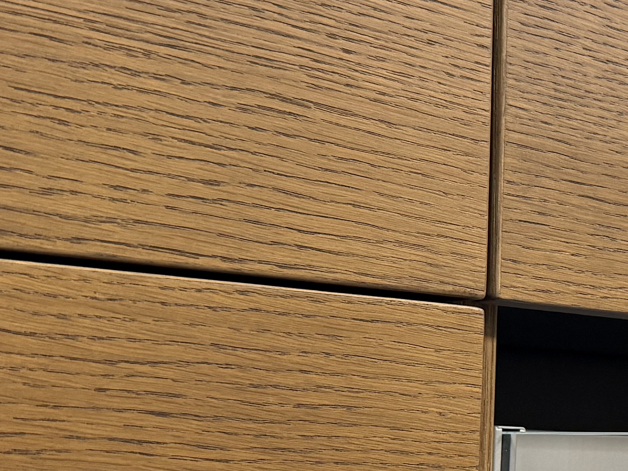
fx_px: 1542
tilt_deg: +3.0
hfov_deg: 21.2
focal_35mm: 85
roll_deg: -0.9
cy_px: 371
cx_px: 787
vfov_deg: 17.2
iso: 250
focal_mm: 6.76
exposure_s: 1/56
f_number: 1.78
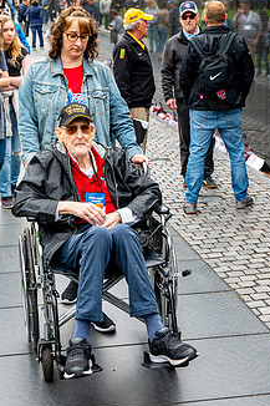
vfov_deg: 29.1
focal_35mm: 69
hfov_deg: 19.7
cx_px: 135
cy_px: 153
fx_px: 777
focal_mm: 50
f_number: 8
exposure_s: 1/640
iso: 1600
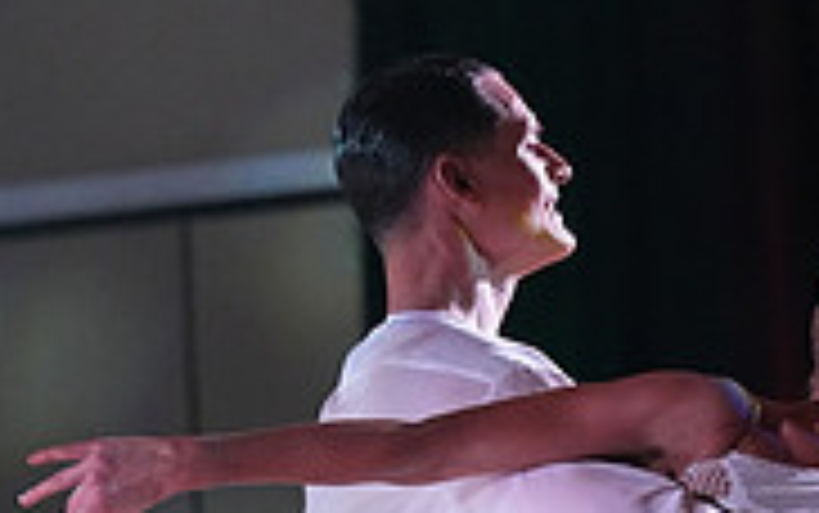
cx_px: 740
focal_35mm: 597
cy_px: 896
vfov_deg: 2.2
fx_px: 13334
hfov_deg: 3.5
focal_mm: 184
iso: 8000
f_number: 5.6
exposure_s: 1/400
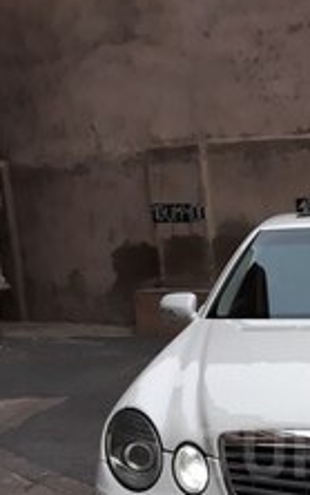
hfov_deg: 19.2
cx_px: 372
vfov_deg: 30.5
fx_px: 864
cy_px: 453
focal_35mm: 64
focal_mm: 3.71
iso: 64
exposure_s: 1/100
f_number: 1.7
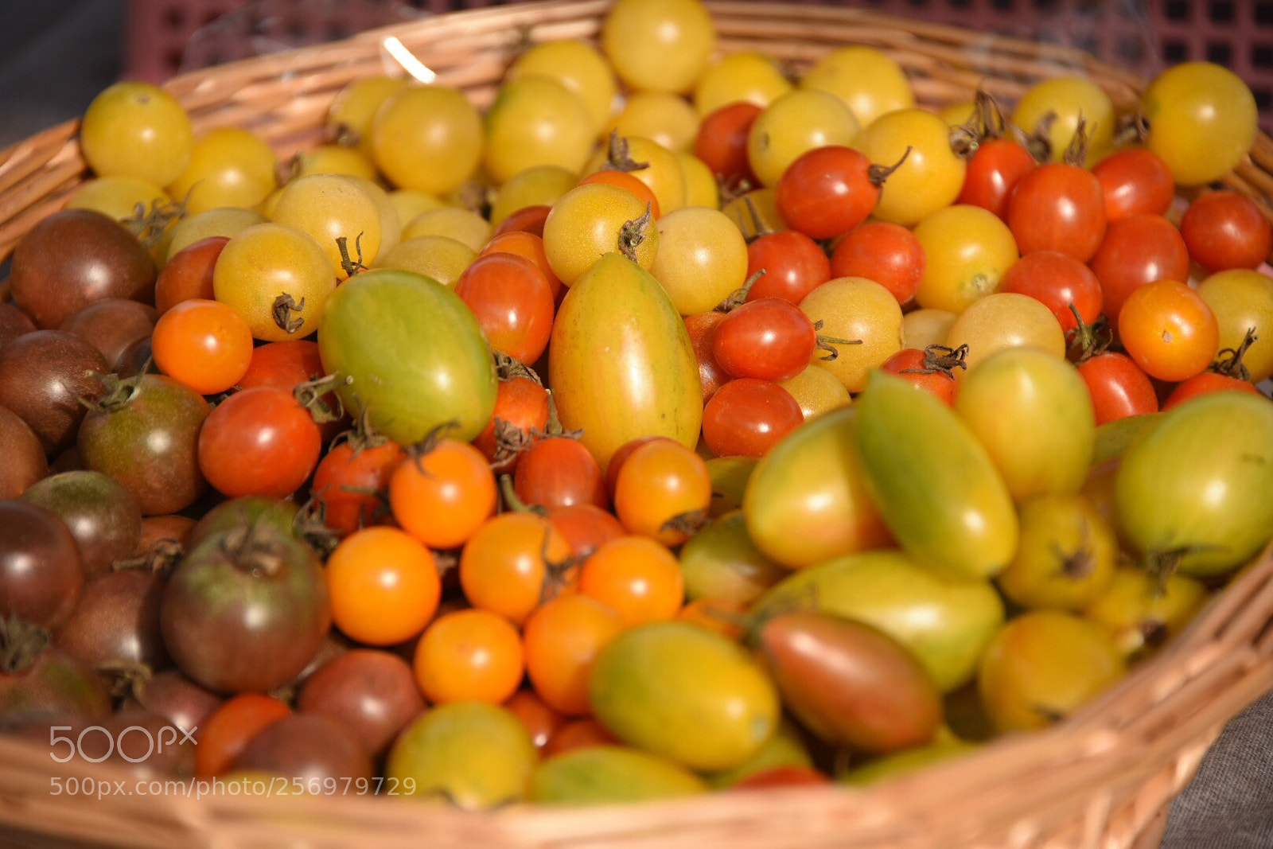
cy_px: 424
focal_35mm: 300
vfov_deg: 4.6
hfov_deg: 6.9
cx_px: 636
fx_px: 10609
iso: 200
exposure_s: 1/640
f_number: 5.6
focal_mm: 300
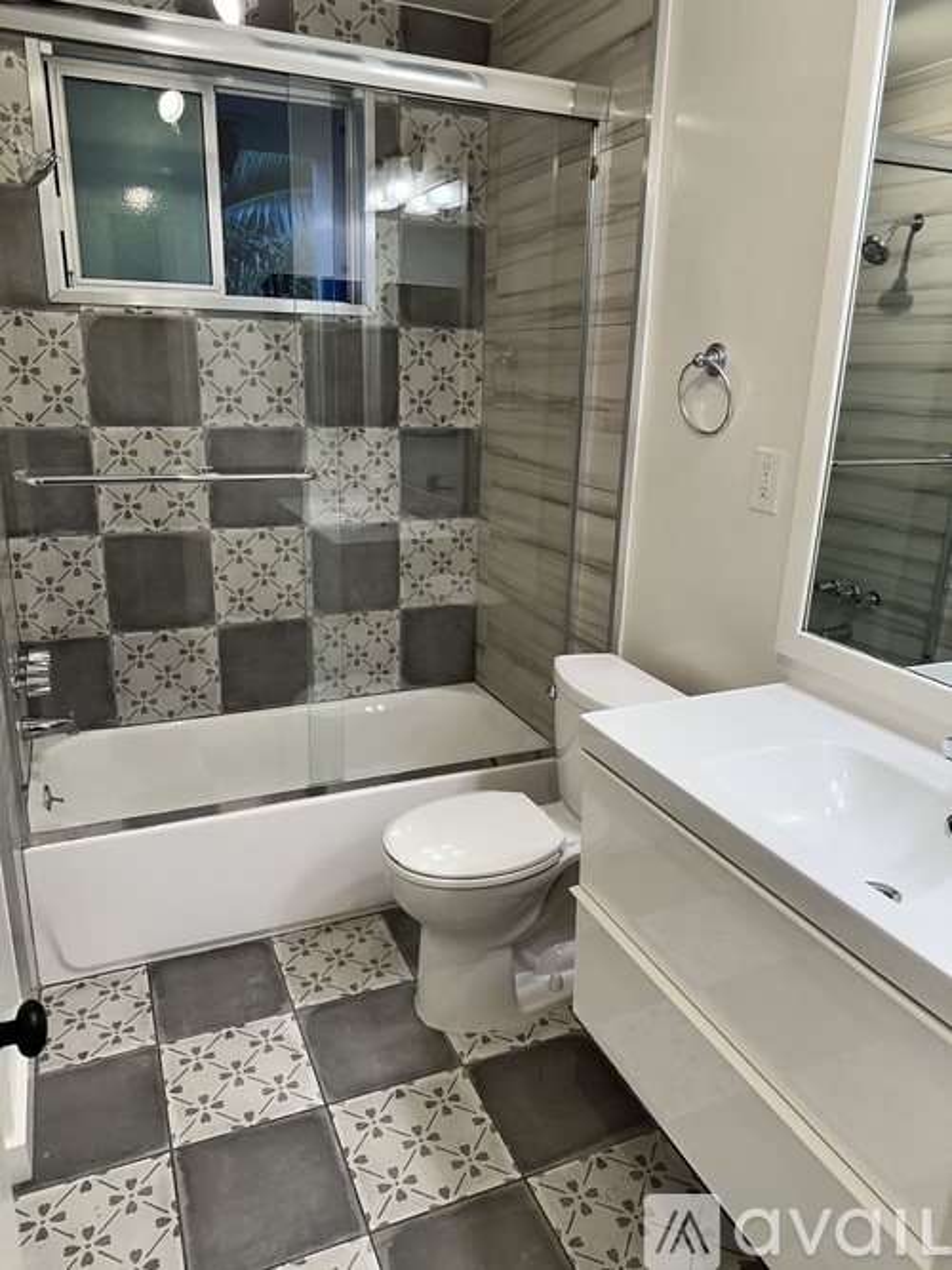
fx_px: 880
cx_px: 476
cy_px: 635
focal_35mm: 24
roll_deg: -1.9
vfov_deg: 71.6
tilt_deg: -15.1
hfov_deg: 56.8
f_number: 1.78
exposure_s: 1/120
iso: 100
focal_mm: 6.86
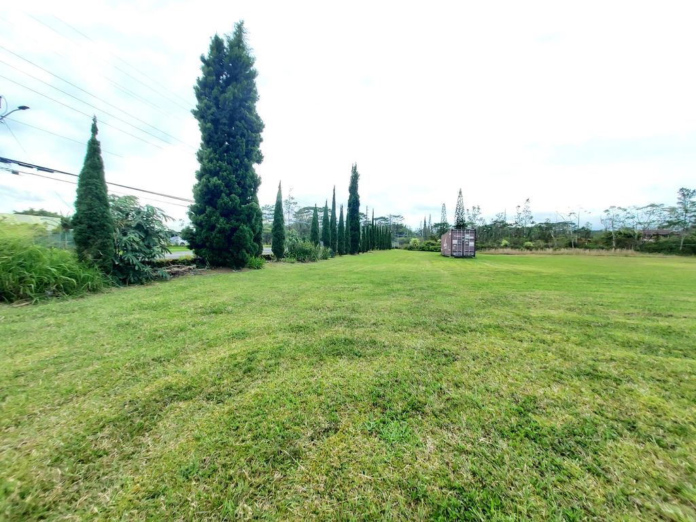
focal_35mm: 13
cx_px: 348
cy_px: 261
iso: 64
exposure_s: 1/120
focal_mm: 1.42
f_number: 2.2
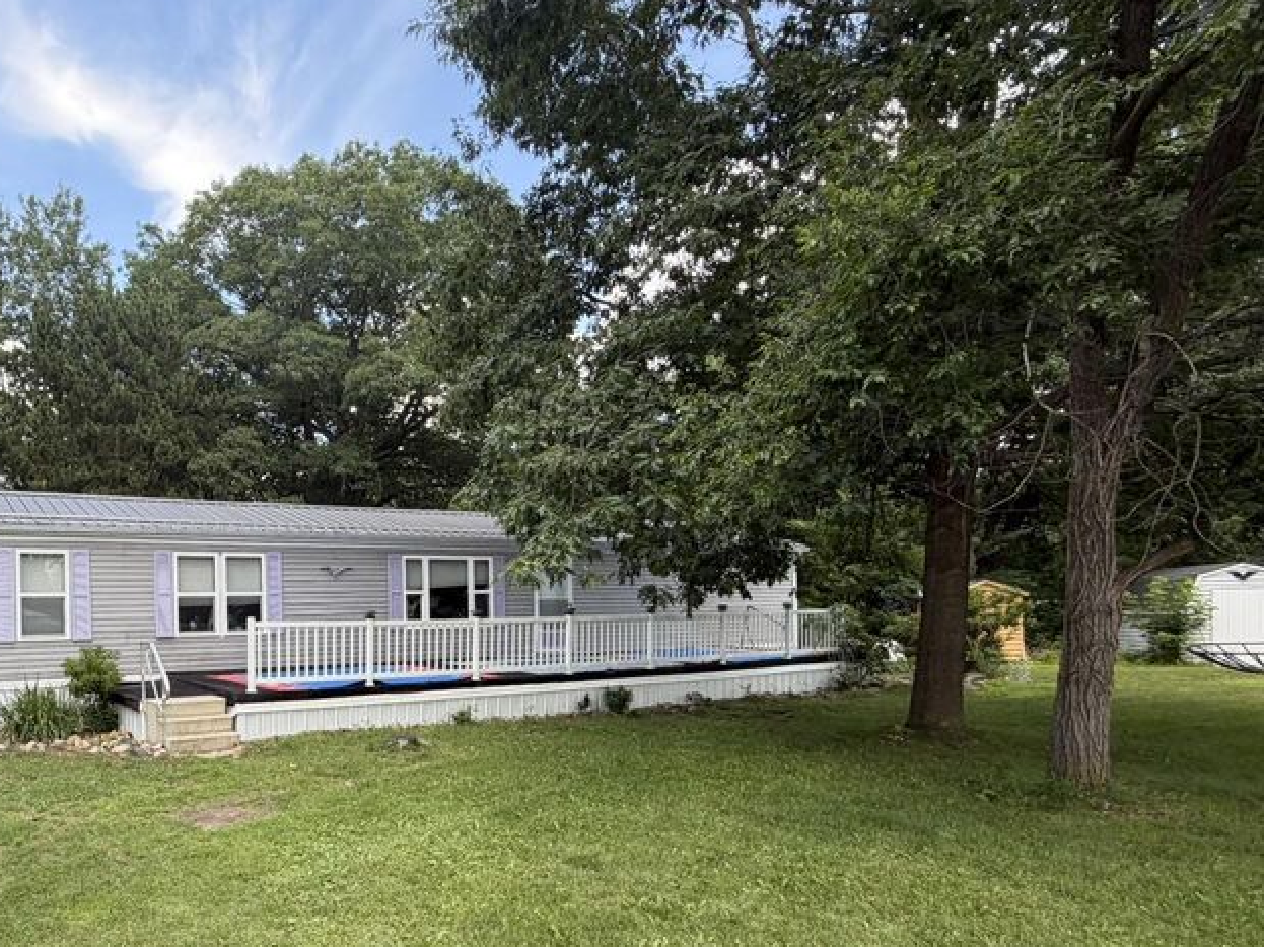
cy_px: 616
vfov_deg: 57.8
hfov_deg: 69.4
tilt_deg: -0.6
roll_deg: +1.0
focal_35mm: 23
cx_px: 327
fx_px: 840
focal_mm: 2.22
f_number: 2.2
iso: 50
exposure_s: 1/225
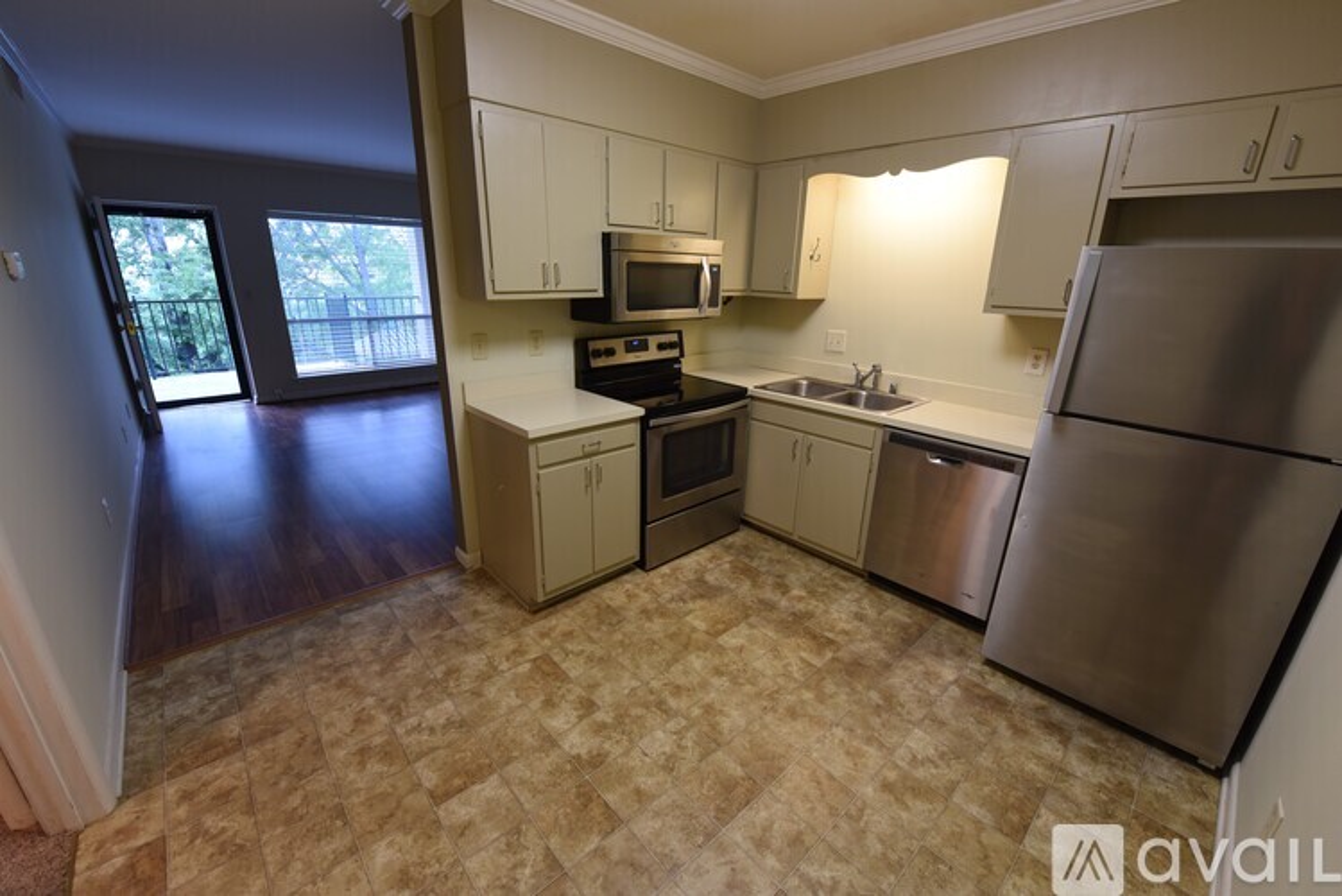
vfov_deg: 81.3
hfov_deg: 104.2
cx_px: 671
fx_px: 522
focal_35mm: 14
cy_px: 448
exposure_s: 1/15
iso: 900
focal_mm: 14
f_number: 7.1
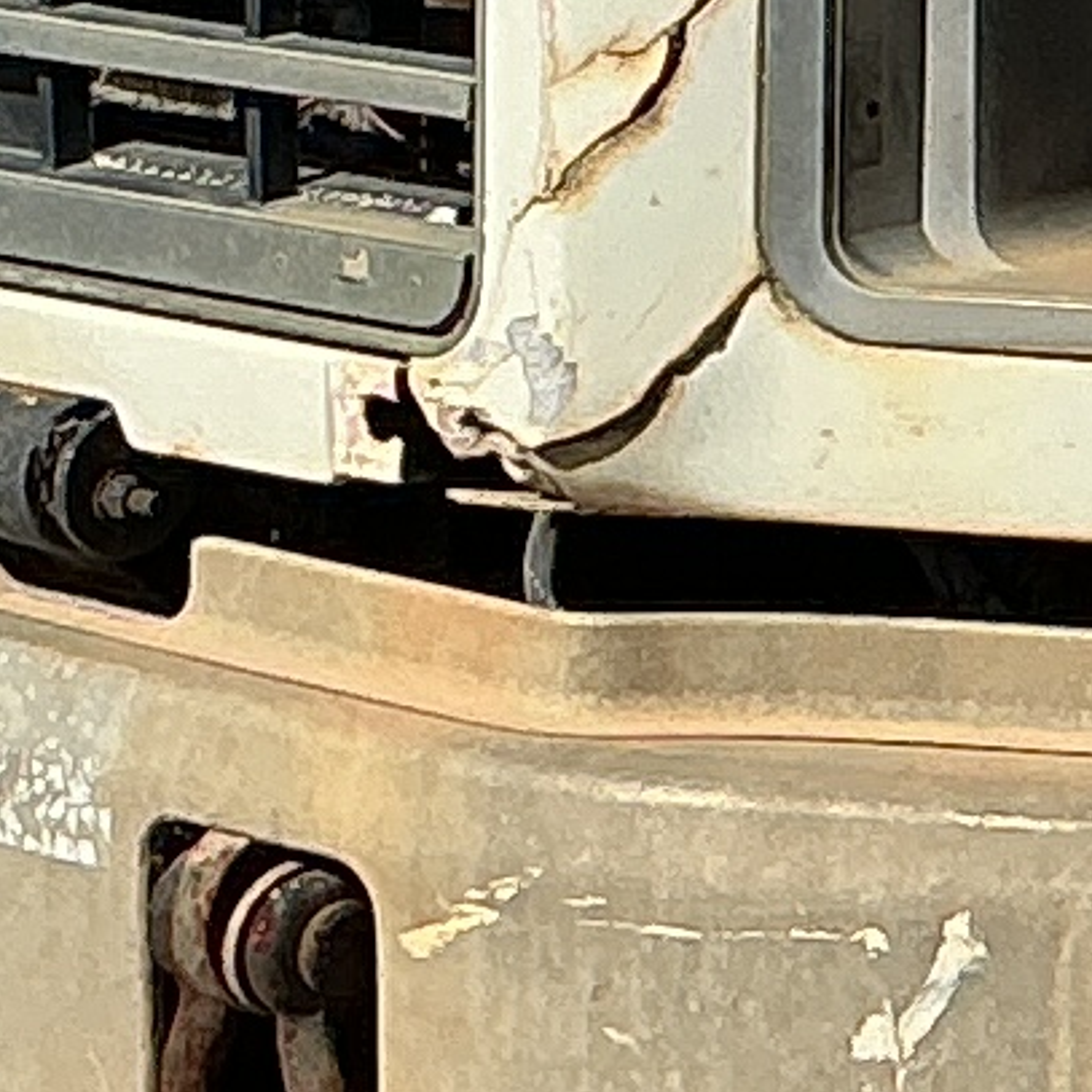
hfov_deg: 6.5
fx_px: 9065
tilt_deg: -4.3
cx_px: 2788
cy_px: -797
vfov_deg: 6.7
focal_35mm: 254
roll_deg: +0.7
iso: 25
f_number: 1.8
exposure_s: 1/3322
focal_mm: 3
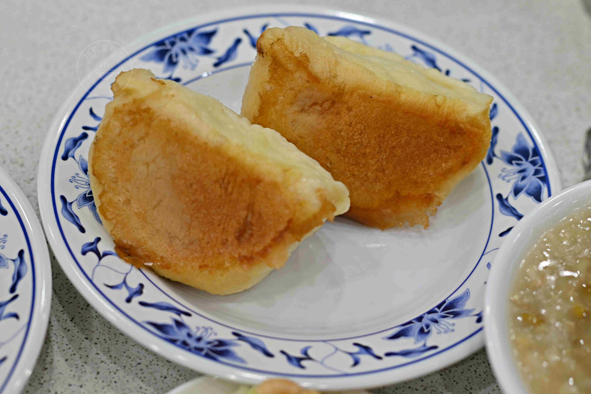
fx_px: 1248
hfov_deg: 26.7
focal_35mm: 76
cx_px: 294
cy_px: 196
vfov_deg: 17.9
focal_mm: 50
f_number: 3.2
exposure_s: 1/200
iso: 360
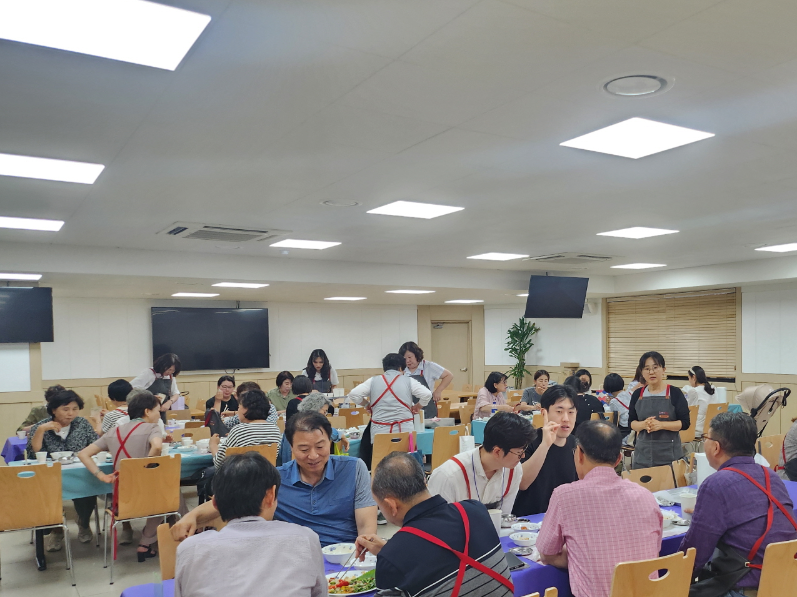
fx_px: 737
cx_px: 529
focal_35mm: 32
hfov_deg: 55.7
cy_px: 355
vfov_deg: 44.0
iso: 160
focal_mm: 5
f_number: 1.8
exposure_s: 1/120
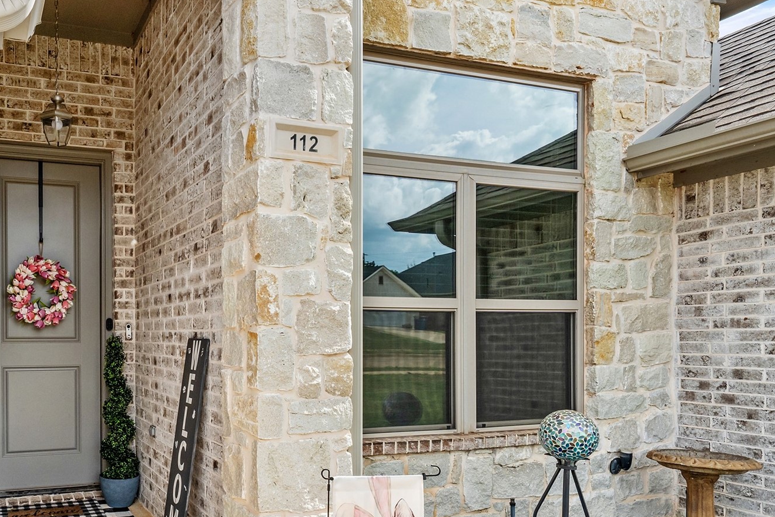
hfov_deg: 60.3
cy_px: 354
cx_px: 157
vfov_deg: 45.5
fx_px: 603
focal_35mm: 28
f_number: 8
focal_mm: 17
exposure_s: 1/500
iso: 800
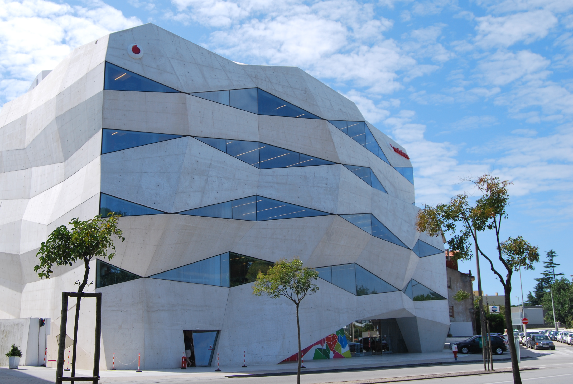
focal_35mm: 42
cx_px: 241
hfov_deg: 46.2
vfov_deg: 32.0
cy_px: 171
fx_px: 669
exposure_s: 1/250
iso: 100
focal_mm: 24
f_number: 8
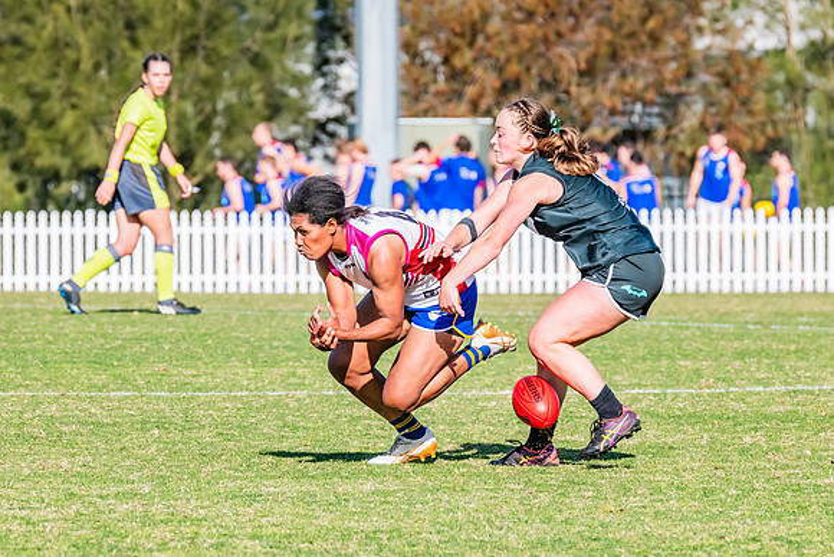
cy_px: 158
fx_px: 12188
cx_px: 435
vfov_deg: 2.6
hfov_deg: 3.9
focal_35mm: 526
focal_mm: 330
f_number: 10
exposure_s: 1/1600
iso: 800
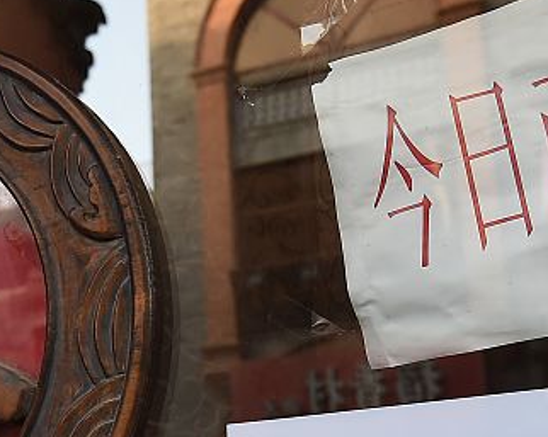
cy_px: 395
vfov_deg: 29.5
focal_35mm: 49
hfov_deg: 37.9
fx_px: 794
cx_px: 208
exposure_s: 1/400
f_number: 2.8
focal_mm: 14
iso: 800
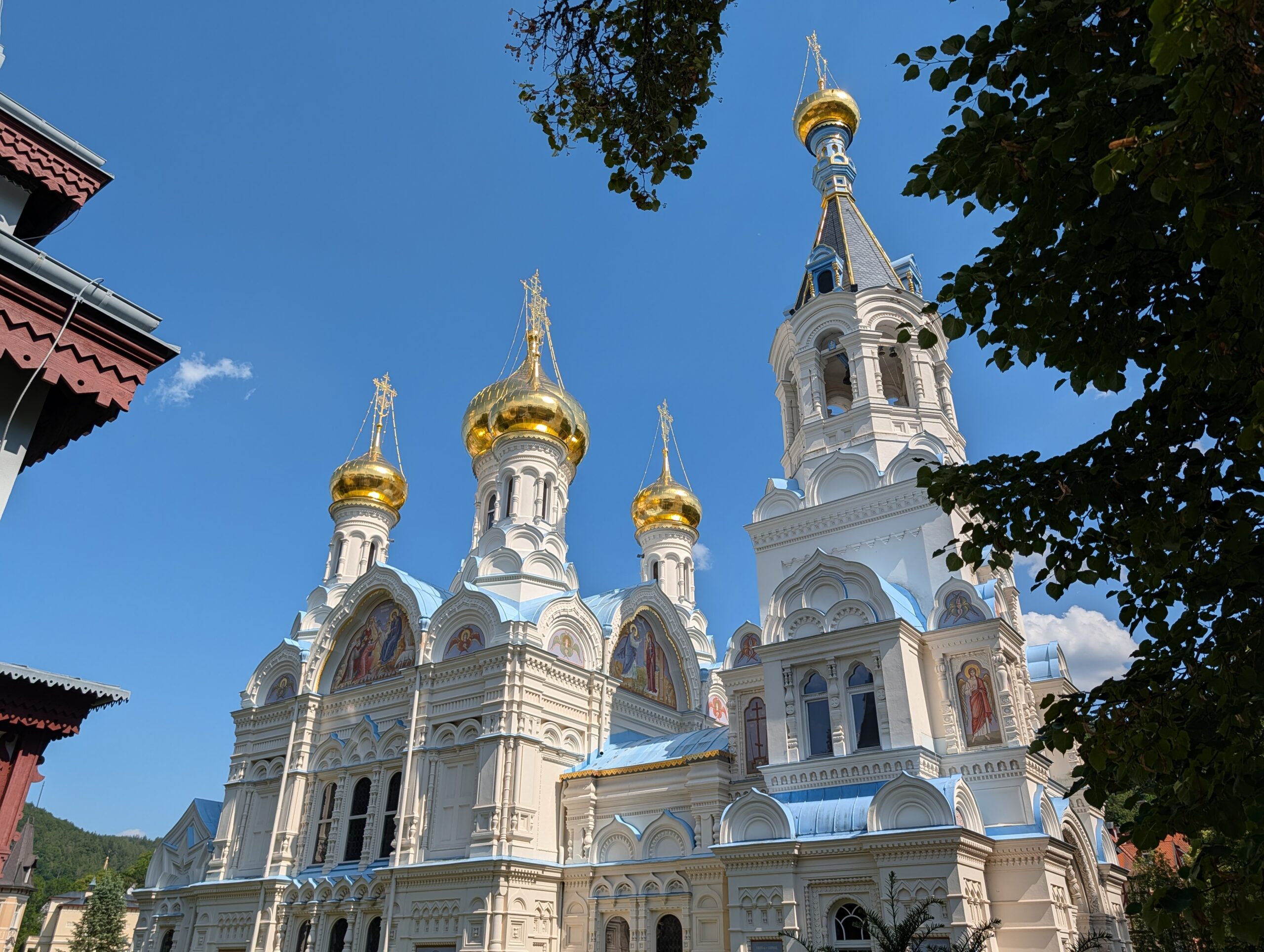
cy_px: 476
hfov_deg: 71.5
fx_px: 878
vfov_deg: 56.9
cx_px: 632
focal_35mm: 24
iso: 23
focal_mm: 6.9
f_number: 1.68
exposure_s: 1/2132
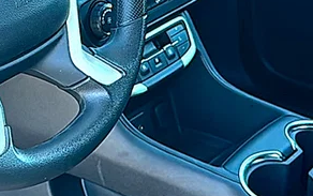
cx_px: 36
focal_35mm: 94
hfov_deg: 21.6
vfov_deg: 13.7
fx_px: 802
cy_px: 1
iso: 125
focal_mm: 6.86
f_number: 1.78
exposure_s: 1/203
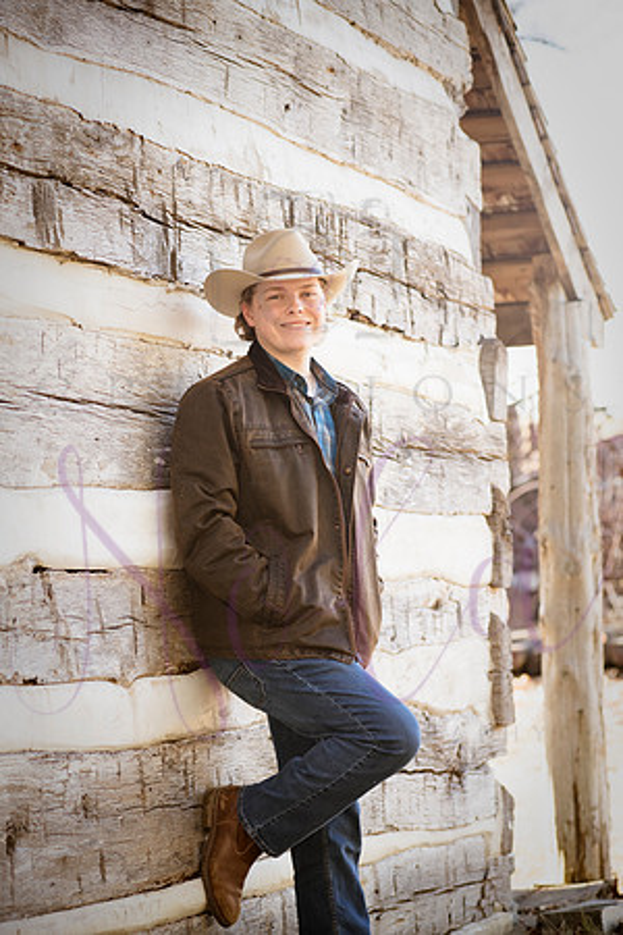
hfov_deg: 13.0
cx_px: 312
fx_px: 2725
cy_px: 468
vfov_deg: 19.5
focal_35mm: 105
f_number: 5
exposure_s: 1/500
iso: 800
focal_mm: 105
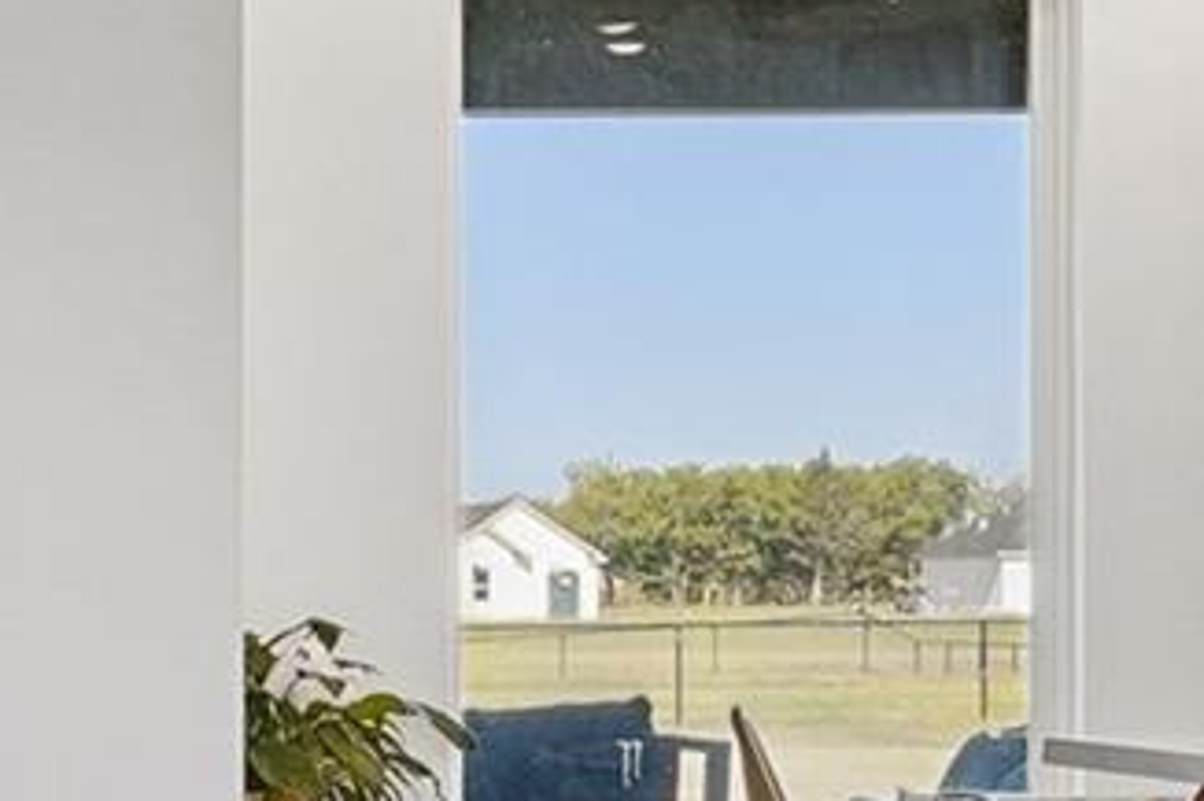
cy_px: 556
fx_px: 4412
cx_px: -510
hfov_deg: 14.6
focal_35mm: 132
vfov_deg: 10.4
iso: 100
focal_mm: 14
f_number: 9
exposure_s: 1/8
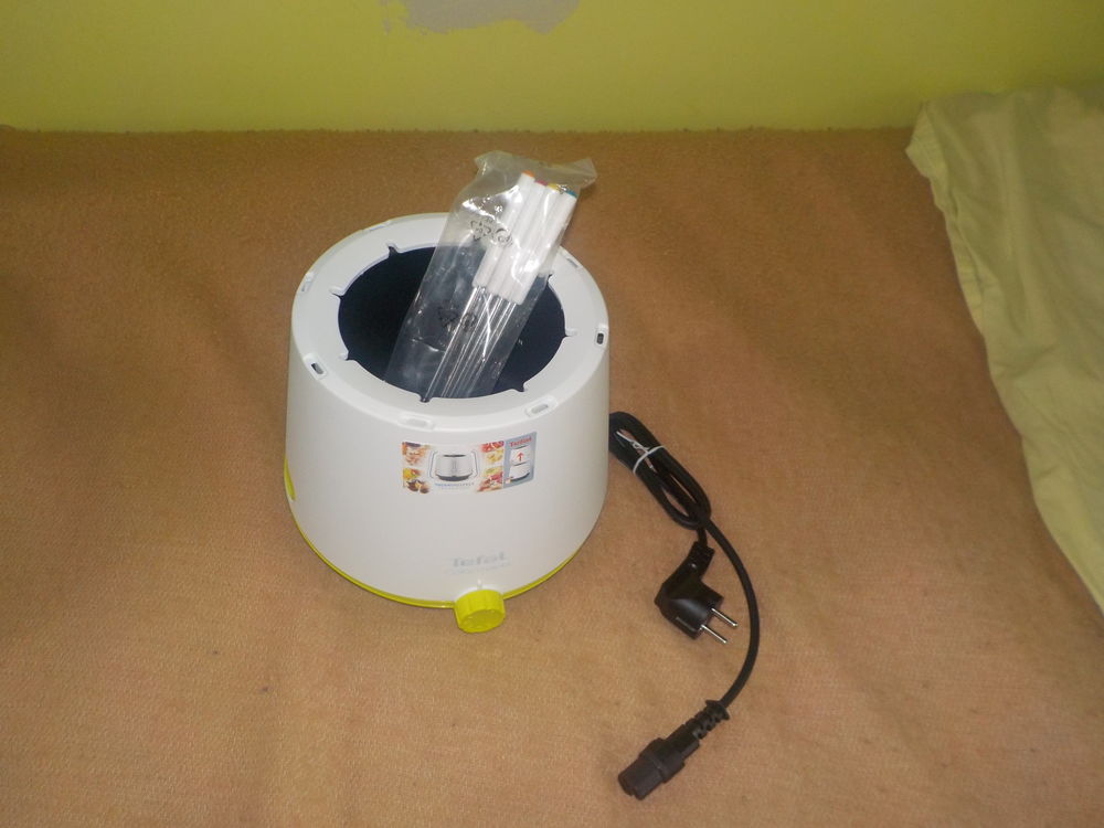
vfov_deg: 46.8
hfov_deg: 60.0
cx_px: 552
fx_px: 957
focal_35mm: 30
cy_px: 414
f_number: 3.3
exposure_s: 1/30
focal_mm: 4.1
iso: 200
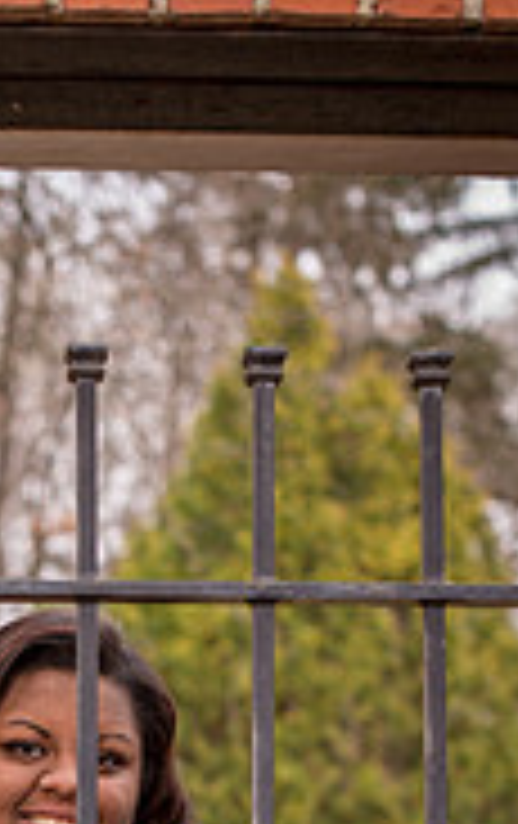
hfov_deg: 10.4
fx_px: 2812
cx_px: 14
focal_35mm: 125
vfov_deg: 16.1
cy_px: 968
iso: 200
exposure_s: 1/30
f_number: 2.8
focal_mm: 50
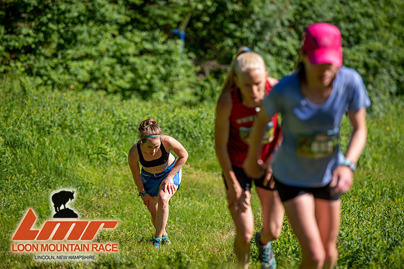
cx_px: 202
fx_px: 2076
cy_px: 134
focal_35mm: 185
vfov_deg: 7.4
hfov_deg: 11.1
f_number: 3.5
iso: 100
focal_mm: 185
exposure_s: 1/800
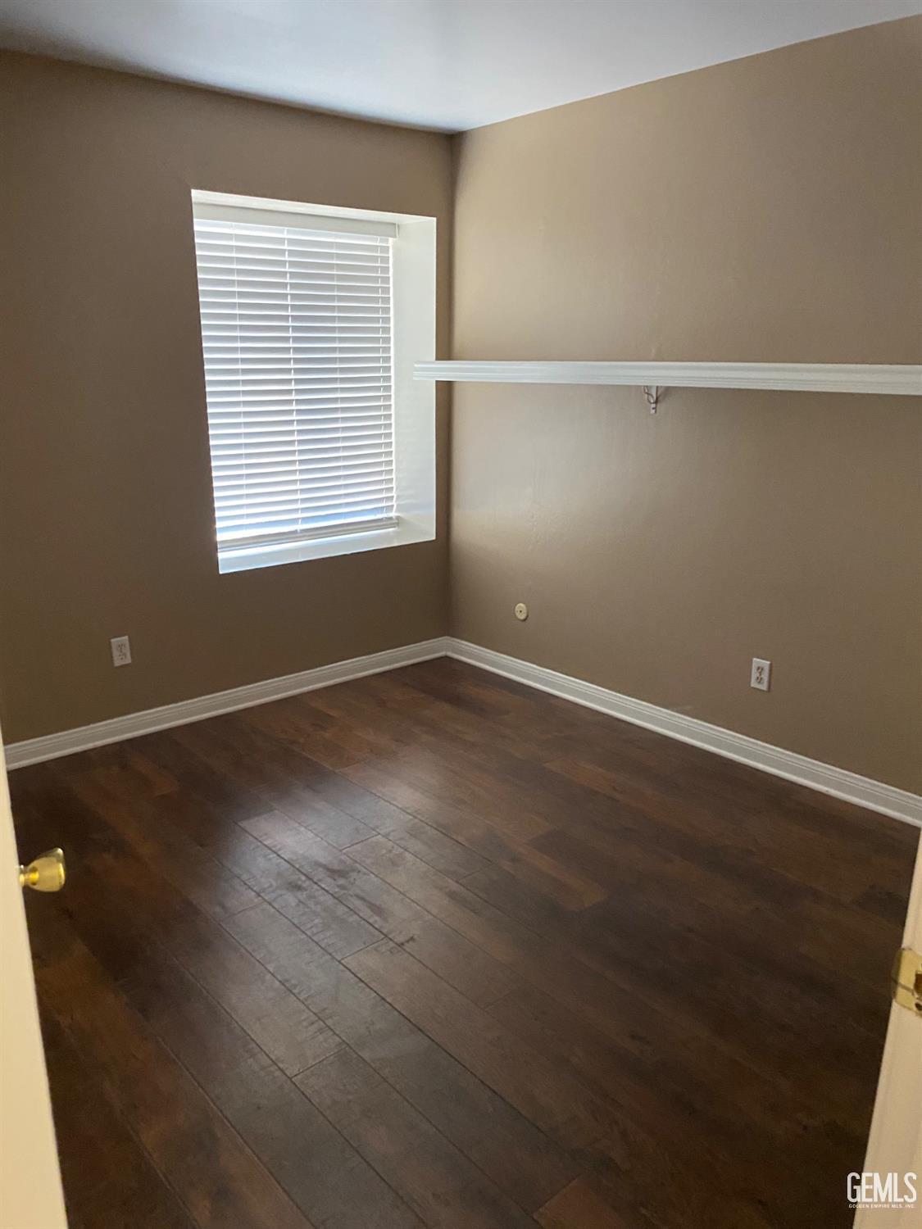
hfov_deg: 53.1
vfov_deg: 67.3
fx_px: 923
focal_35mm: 26
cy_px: 614
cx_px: 461
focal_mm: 4.25
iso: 400
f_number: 1.8
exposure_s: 1/40
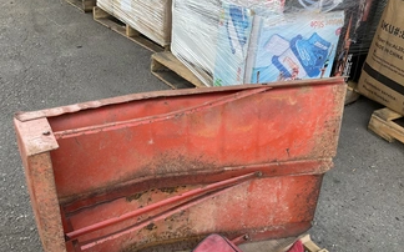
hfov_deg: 51.4
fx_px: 418
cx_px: 177
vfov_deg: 33.2
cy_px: 173
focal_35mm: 38
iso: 20
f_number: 1.8
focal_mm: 3
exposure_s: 1/141
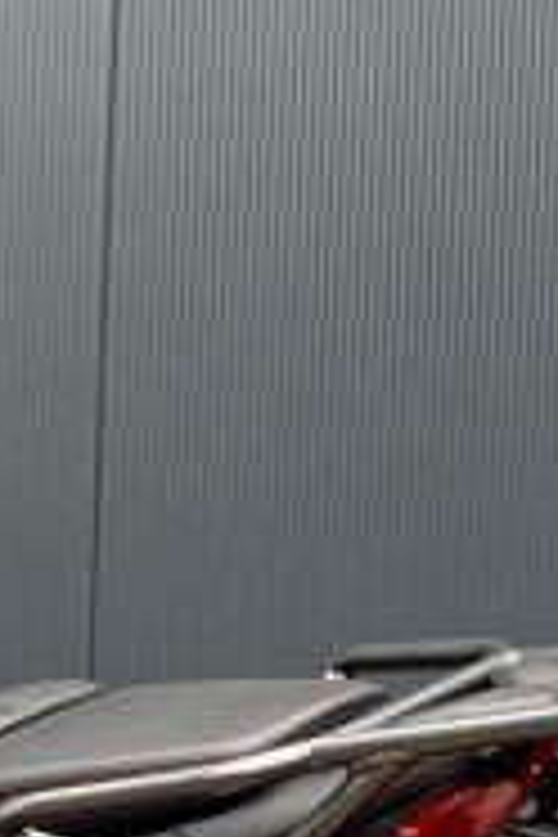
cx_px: -338
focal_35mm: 86
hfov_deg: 14.5
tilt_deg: -3.2
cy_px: 1004
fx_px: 1999
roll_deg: -0.6
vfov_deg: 21.9
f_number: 1.78
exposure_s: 1/121
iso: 160
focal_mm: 6.76
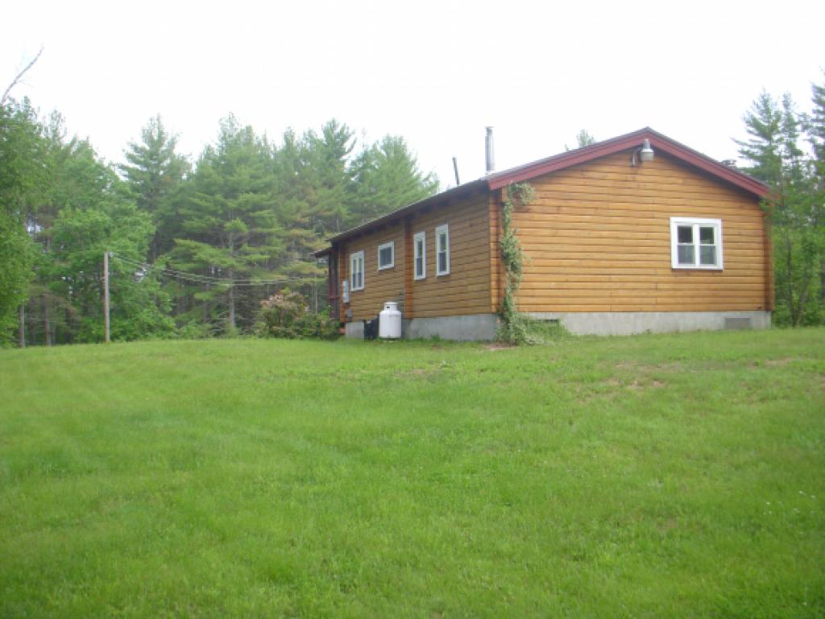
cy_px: 310
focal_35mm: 38
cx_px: 412
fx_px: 906
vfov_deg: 37.8
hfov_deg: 49.0
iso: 100
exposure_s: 1/160
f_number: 3.3
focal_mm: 6.3
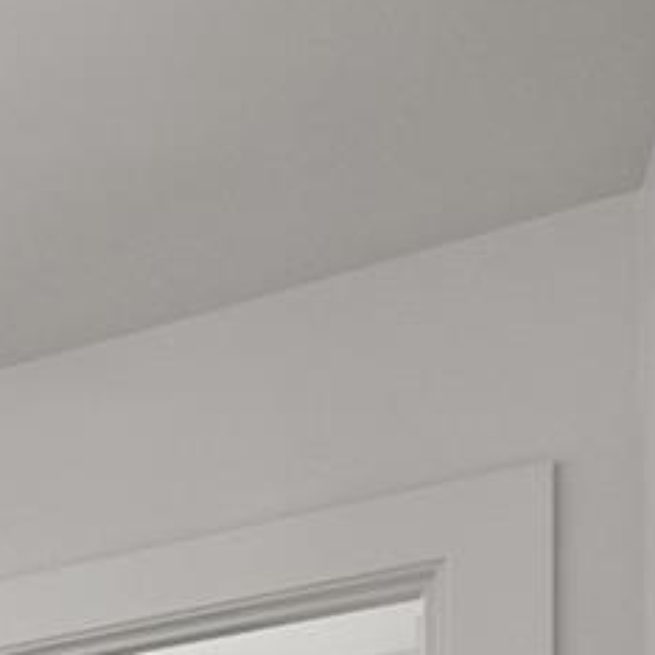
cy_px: 1394
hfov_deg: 10.2
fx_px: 1991
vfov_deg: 14.6
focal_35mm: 93
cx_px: -1506
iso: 640
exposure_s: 1/4
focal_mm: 16
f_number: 8
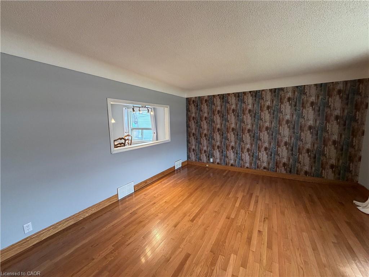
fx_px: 149
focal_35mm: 14
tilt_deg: -6.8
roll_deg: +0.4
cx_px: 184
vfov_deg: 85.7
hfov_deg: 102.1
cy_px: 138
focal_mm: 2.22
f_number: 2.2
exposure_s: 1/60
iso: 200
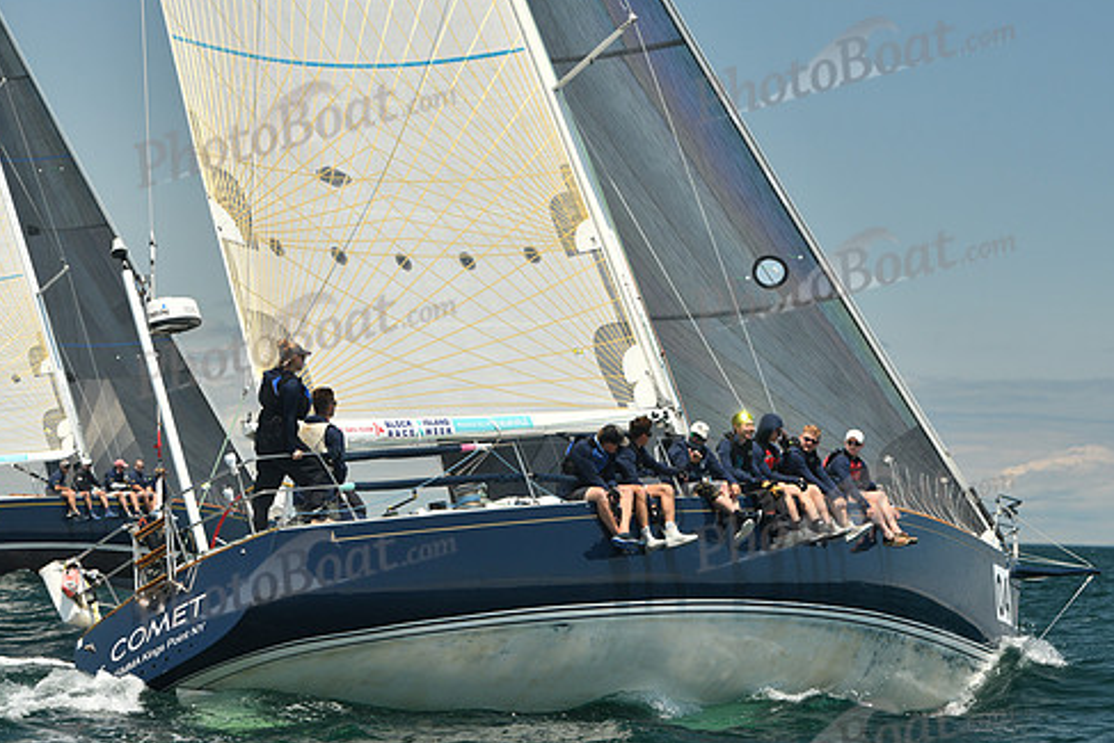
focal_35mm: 125
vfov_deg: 11.0
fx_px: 3869
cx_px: 576
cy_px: 426
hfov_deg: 16.4
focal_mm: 105
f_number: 7.1
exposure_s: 1/640
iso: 320
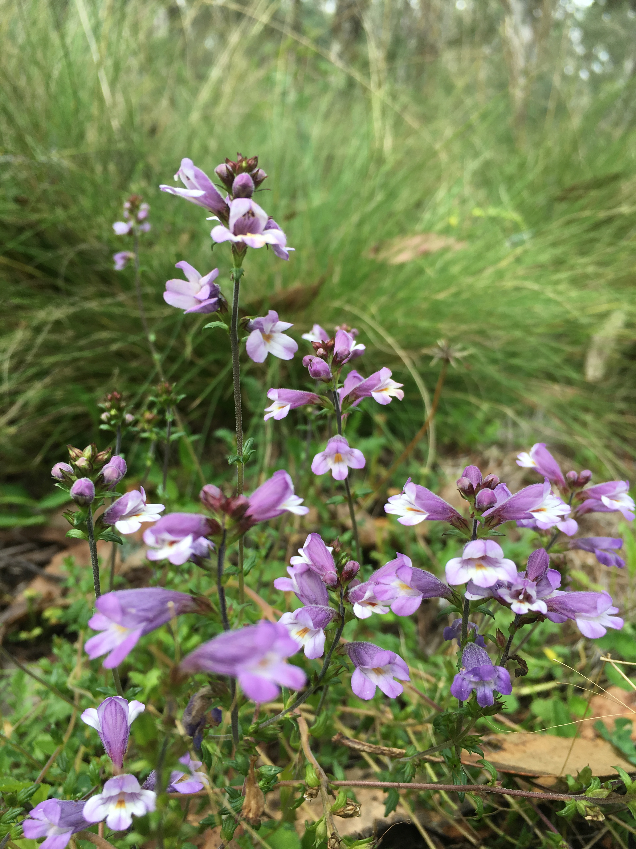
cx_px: 318
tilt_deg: -14.5
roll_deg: +0.2
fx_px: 710
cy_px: 424
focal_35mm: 29
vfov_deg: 61.7
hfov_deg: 48.2
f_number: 2.2
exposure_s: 1/230
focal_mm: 4.15
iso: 25
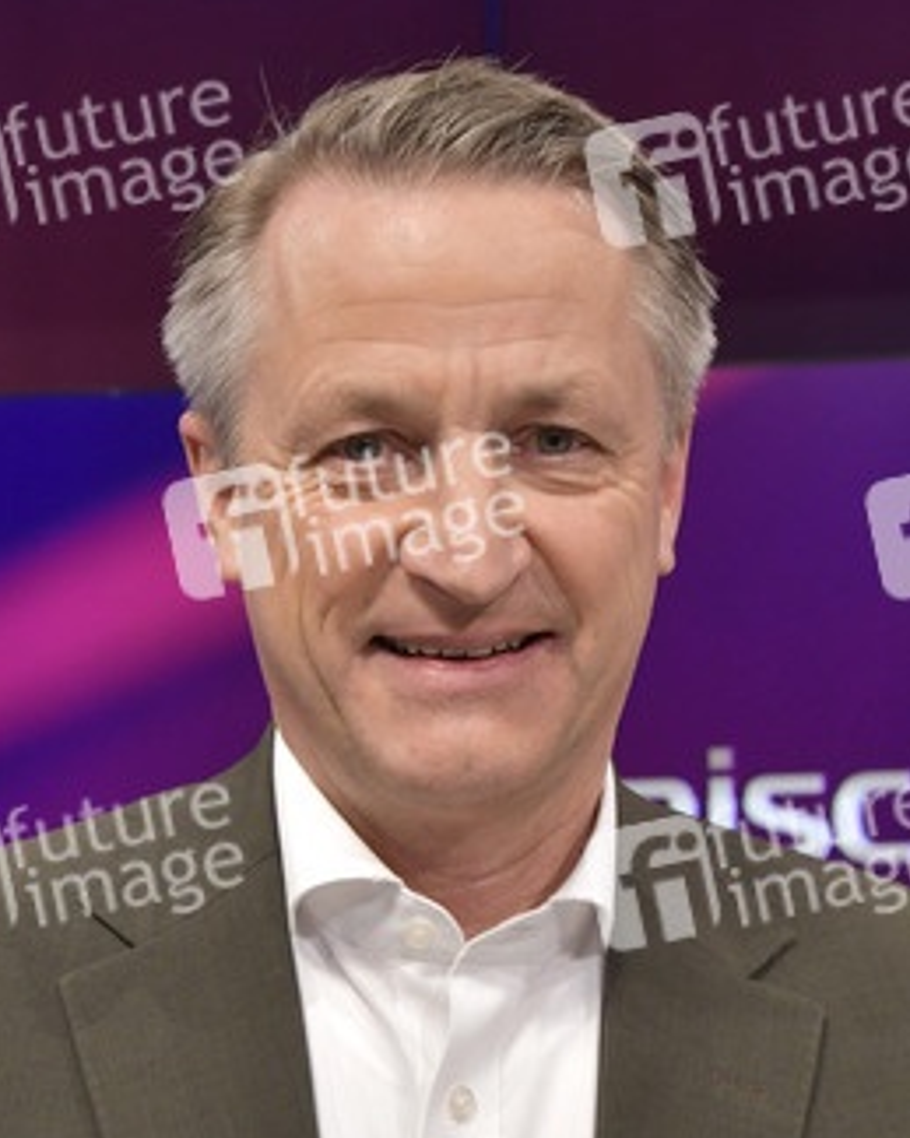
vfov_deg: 36.5
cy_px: 692
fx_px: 1718
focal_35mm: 51
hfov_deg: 29.7
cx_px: 446
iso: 2500
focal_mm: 44
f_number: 6.3
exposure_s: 1/200
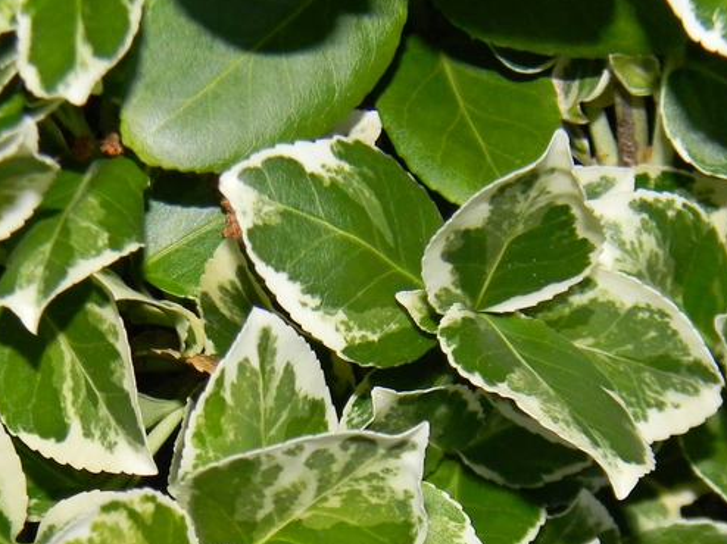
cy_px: 484
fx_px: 1784
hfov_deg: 23.0
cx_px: 418
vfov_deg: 17.1
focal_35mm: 85
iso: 200
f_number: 7.6
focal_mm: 7.3
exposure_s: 1/30
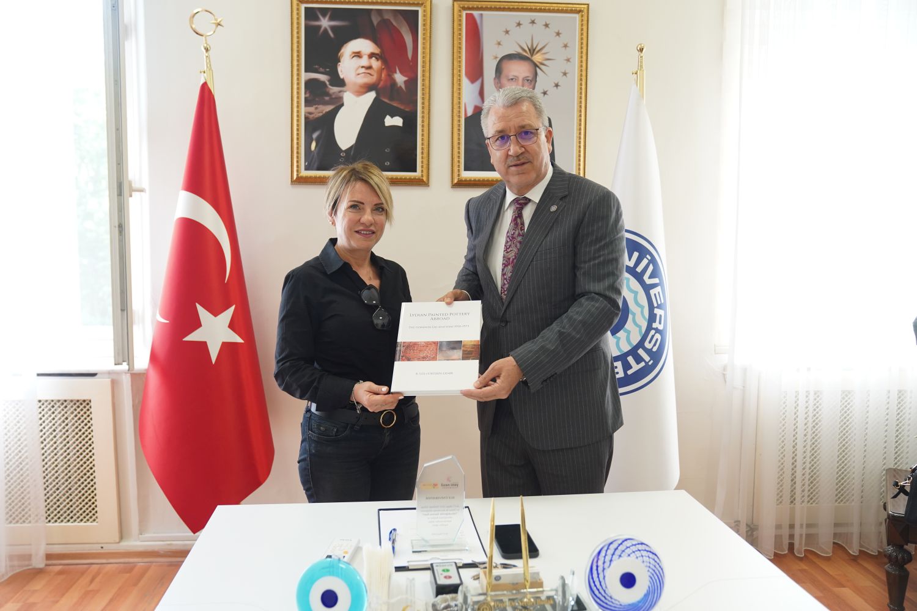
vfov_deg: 45.0
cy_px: 306
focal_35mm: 29
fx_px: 739
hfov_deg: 63.7
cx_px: 458
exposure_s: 1/200
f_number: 3.2
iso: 1250
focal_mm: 29
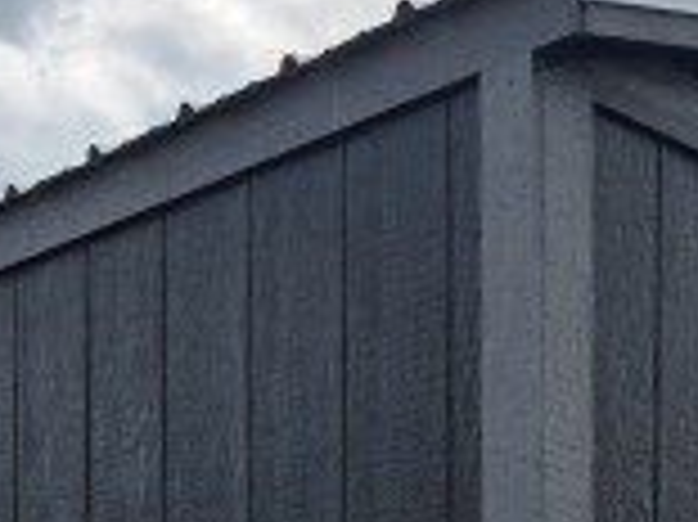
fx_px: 1914
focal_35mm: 95
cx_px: 599
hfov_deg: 20.3
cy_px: 981
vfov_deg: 13.7
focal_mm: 6.3
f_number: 1.7
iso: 80
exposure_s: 1/6150
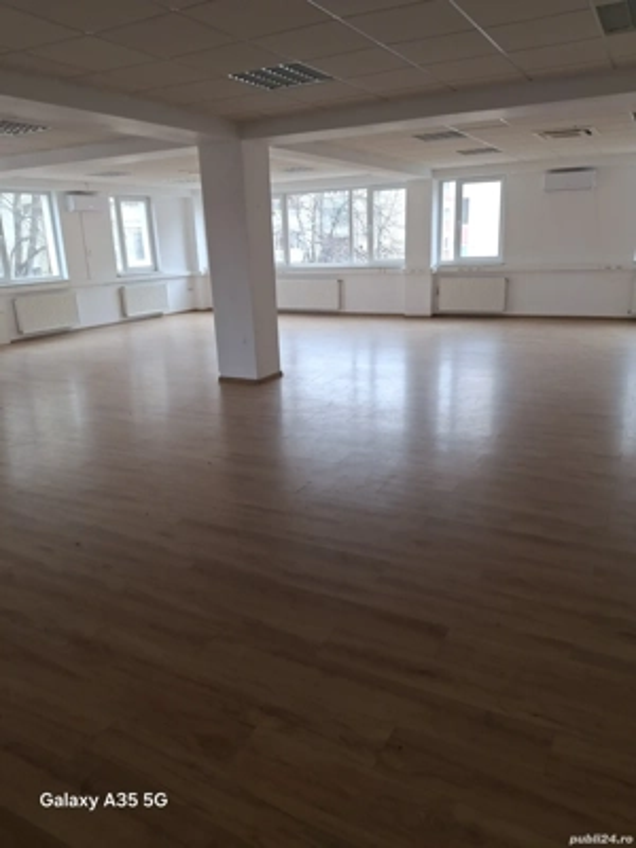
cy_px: 424
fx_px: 612
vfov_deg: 69.4
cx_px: 318
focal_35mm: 25
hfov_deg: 54.9
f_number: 1.8
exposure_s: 1/100
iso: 40
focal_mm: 4.69
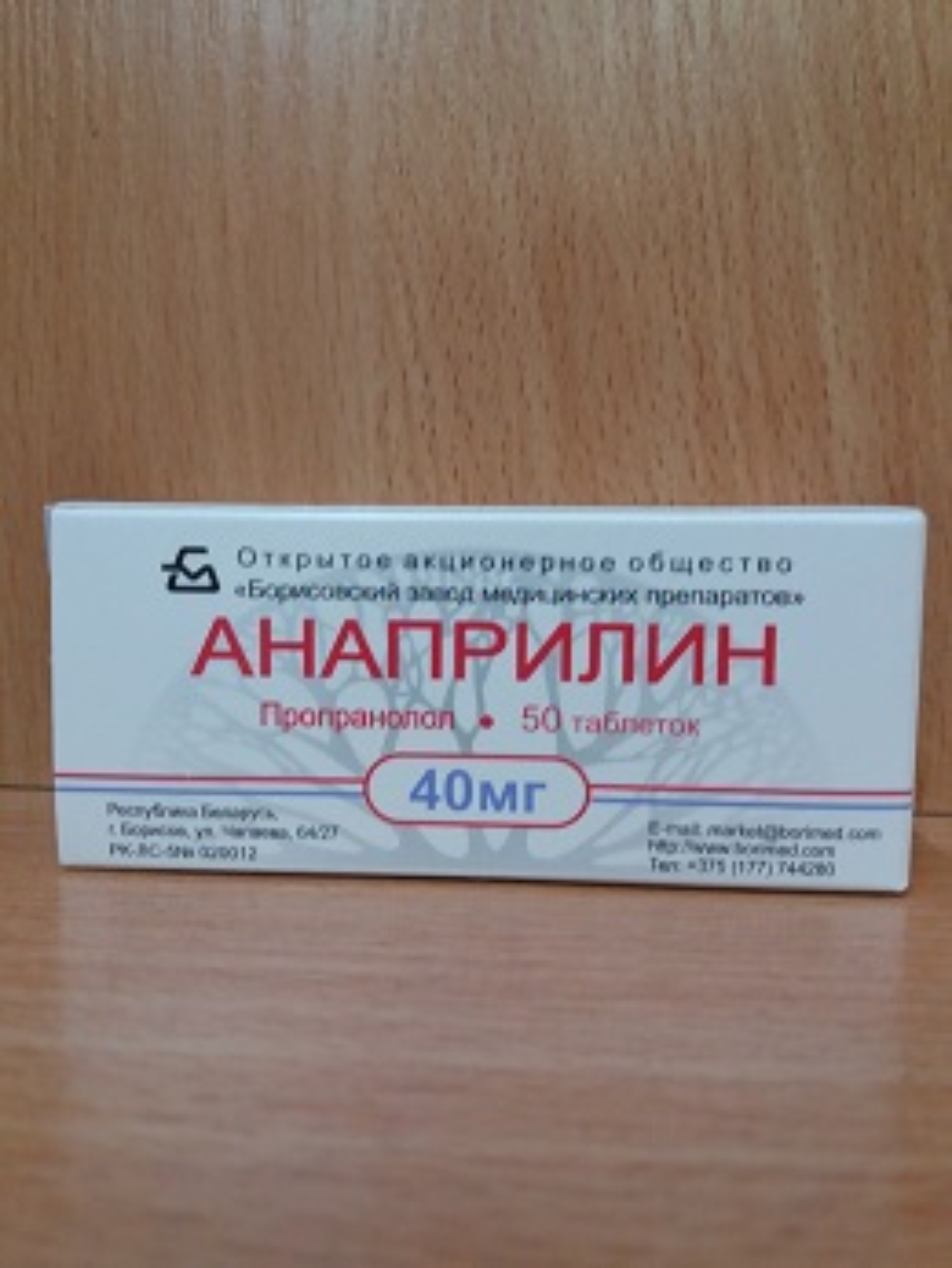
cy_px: 634
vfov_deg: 63.4
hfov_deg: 49.8
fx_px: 1025
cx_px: 476
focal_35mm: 28
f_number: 1.9
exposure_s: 1/17
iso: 160
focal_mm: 3.7
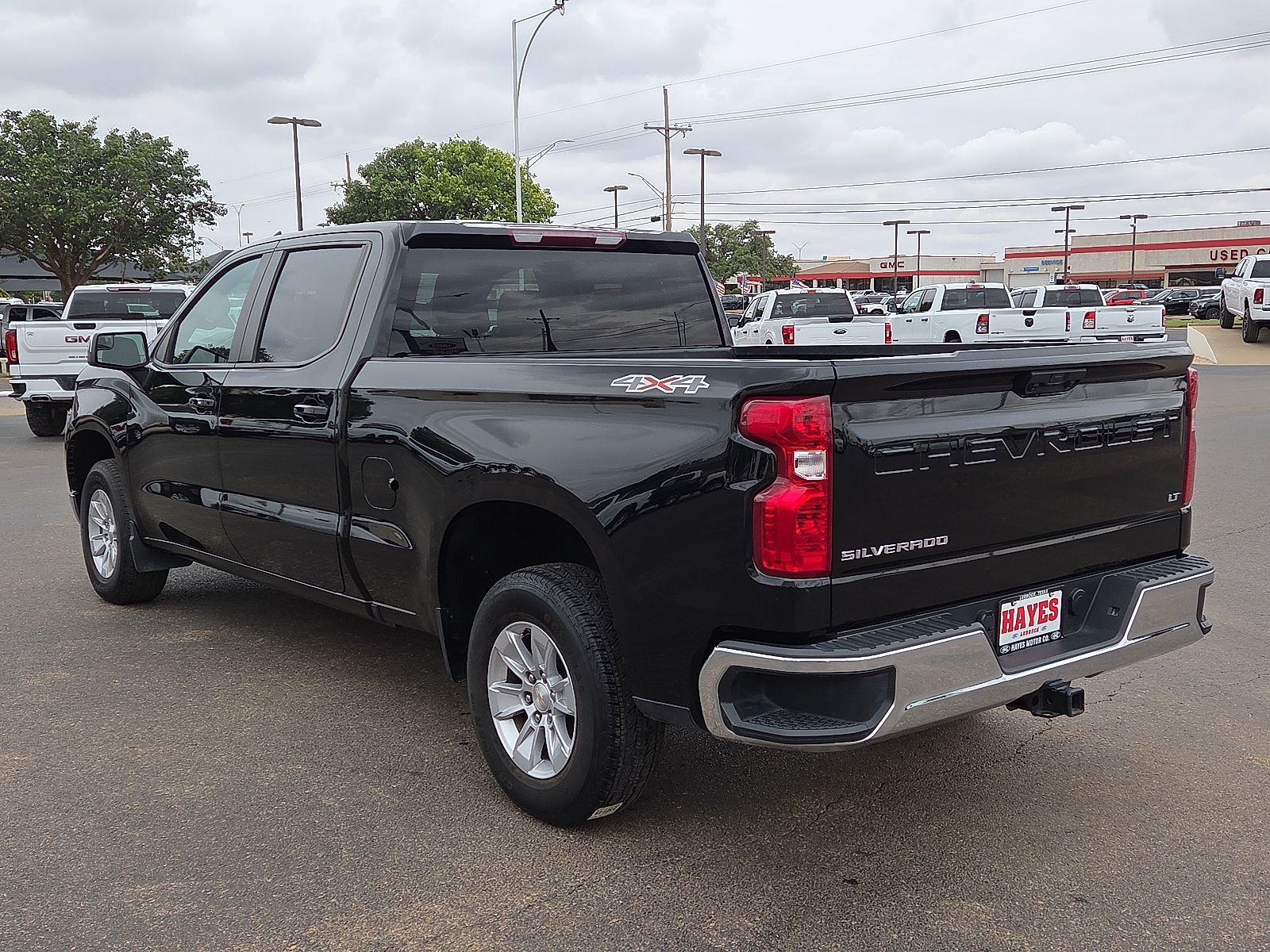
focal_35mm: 35
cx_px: 635
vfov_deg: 40.7
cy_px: 476
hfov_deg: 52.6
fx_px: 1284
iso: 76
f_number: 1.8
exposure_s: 1/2000
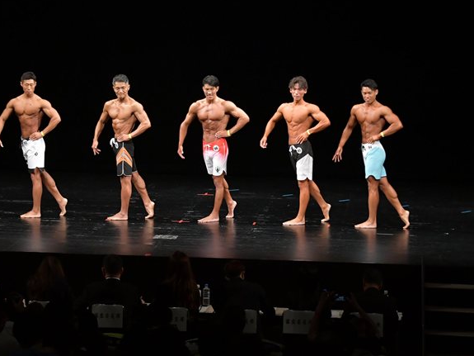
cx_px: 190
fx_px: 1862
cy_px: 161
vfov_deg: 10.9
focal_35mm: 136
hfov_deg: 14.5
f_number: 5.6
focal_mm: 70
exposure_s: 1/400
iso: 3200
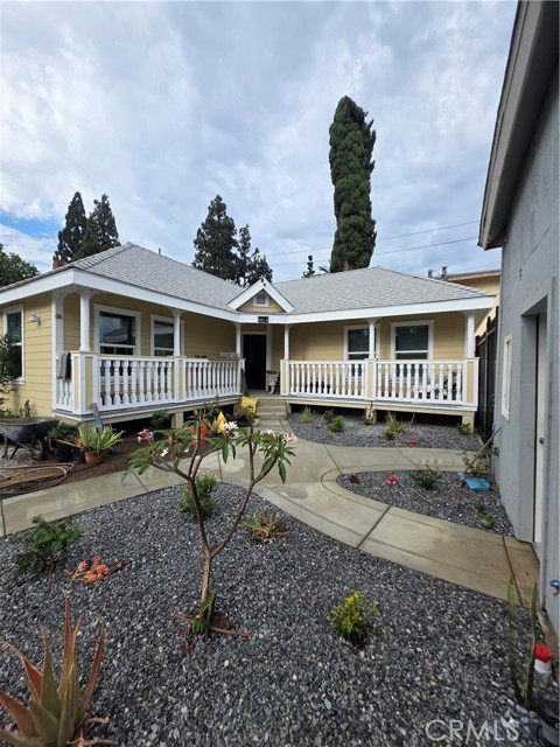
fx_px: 280
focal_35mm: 13
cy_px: 374
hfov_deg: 89.9
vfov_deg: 106.2
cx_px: 280
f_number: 1.9
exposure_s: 1/1093
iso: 40
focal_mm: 2.2
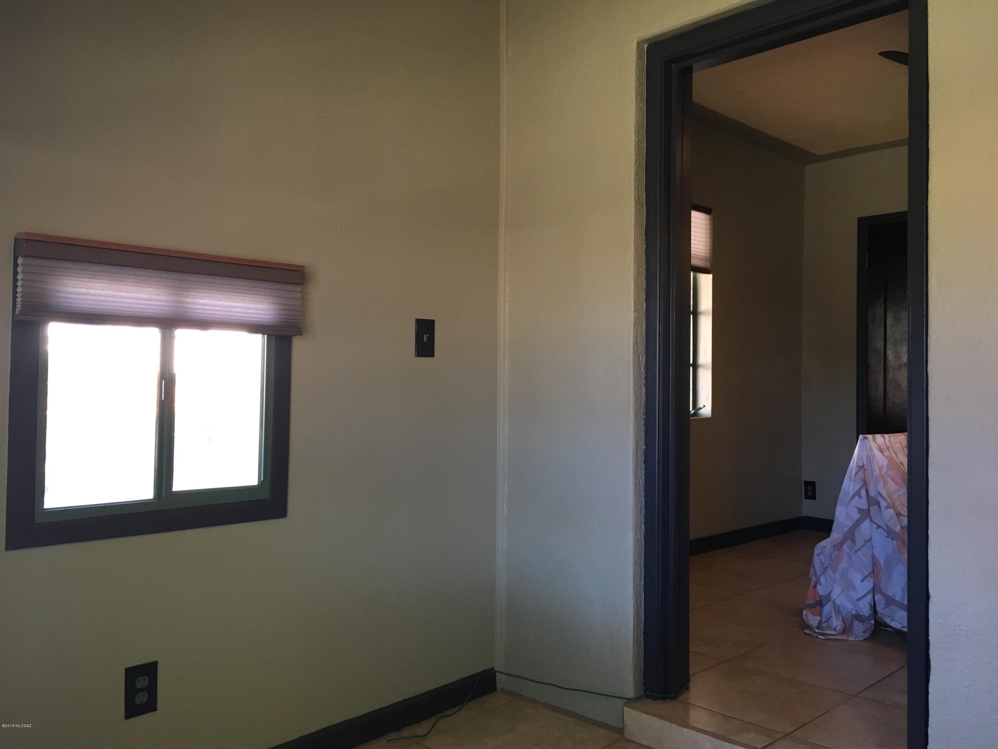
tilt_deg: +0.1
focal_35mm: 29
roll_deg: -0.5
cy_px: 374
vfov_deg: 48.2
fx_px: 836
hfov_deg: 61.7
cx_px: 499
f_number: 2.2
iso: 100
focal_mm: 4.15
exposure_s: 1/30
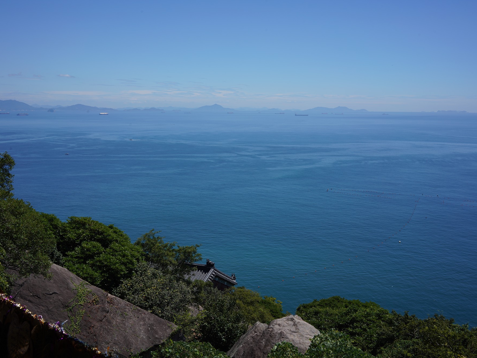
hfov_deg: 49.0
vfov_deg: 37.7
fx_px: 524
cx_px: 229
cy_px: 179
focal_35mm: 38
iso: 100
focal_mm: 35
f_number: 16
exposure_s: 1/100
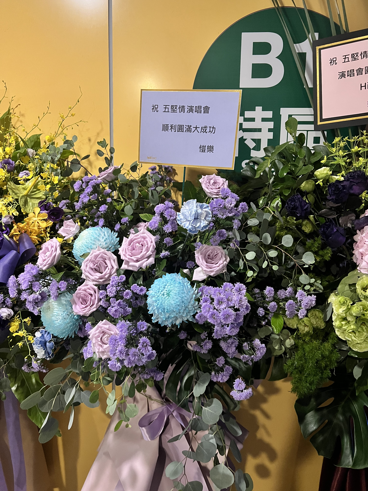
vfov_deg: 67.3
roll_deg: -1.8
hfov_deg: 53.1
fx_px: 369
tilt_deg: -9.9
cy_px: 246
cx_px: 184
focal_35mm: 26
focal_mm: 5.7
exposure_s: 1/30
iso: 500
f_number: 1.5
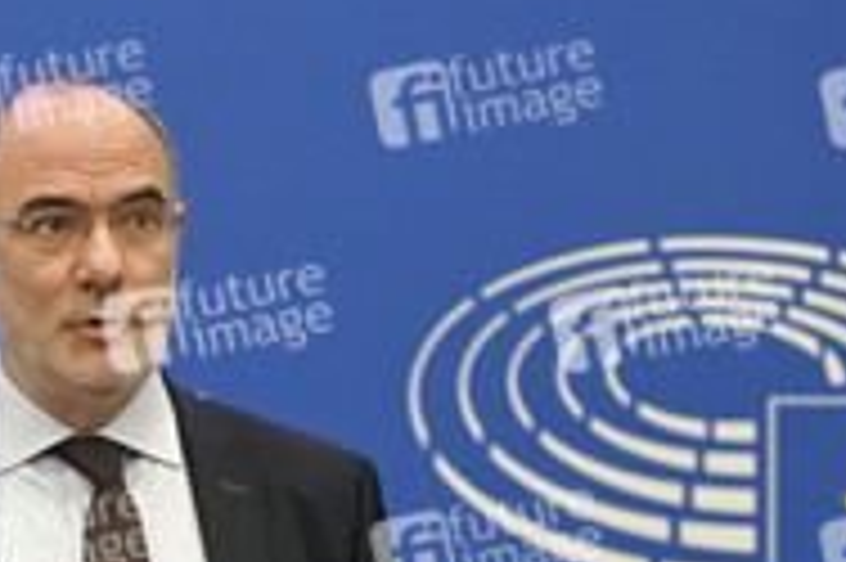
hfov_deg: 9.0
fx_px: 5353
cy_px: 656
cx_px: 97
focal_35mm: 228
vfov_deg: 6.0
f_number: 2.8
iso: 800
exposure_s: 1/500
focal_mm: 95
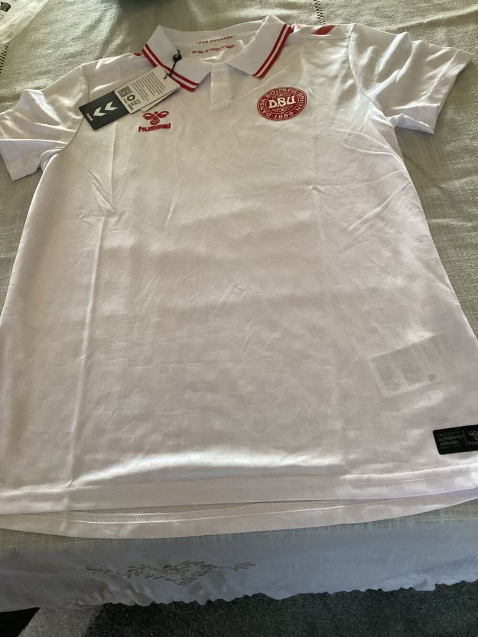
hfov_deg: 45.4
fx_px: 571
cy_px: 318
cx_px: 239
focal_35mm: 31
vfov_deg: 58.3
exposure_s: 1/40
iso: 250
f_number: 2.4
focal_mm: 3.3
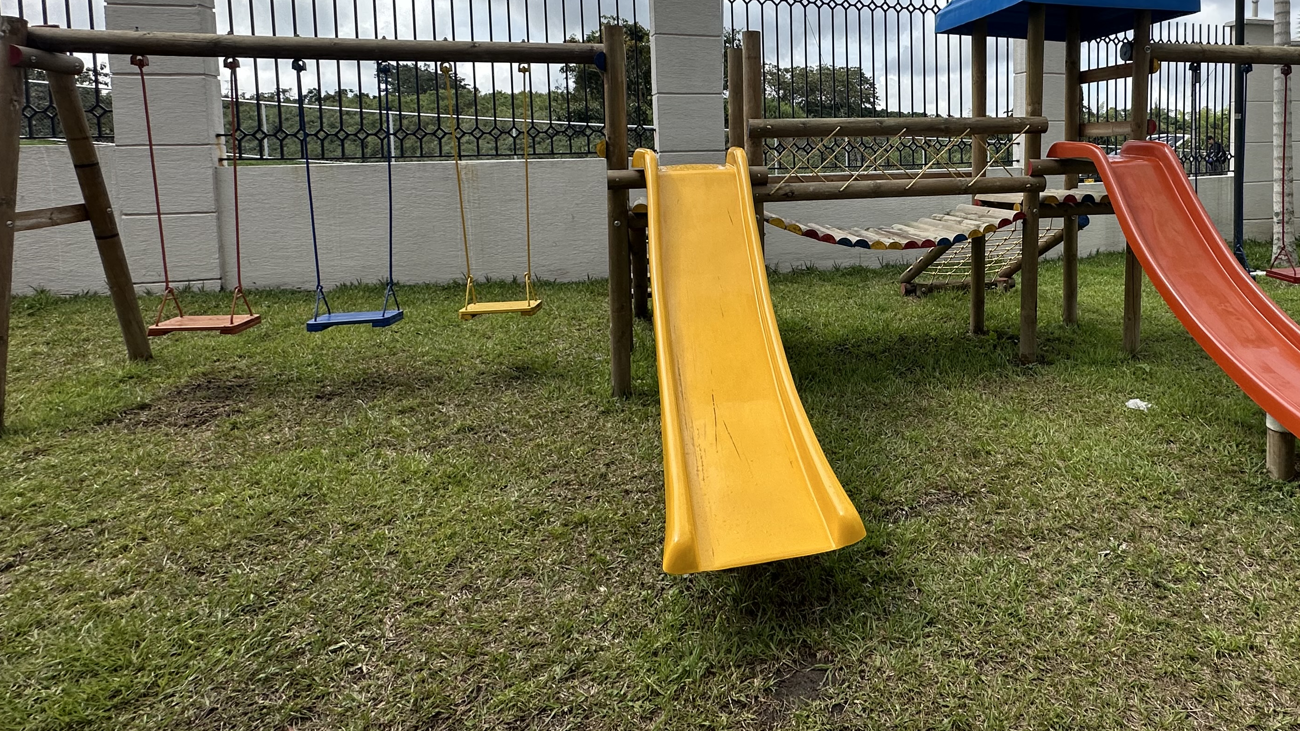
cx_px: 845
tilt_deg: -3.9
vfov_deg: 49.8
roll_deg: +1.6
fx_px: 758
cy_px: 199
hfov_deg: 79.1
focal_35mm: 22
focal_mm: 2.22
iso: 50
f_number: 2.2
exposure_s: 1/1689
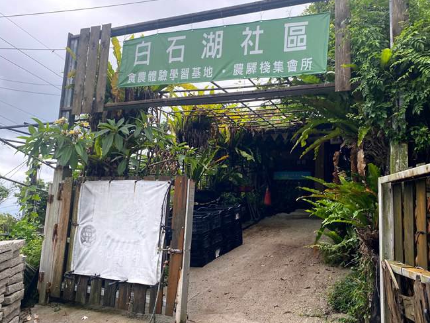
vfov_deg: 44.2
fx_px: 398
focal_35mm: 32
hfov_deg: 56.5
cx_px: 250
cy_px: 152
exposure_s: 1/546
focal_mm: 4.25
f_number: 1.8
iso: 32
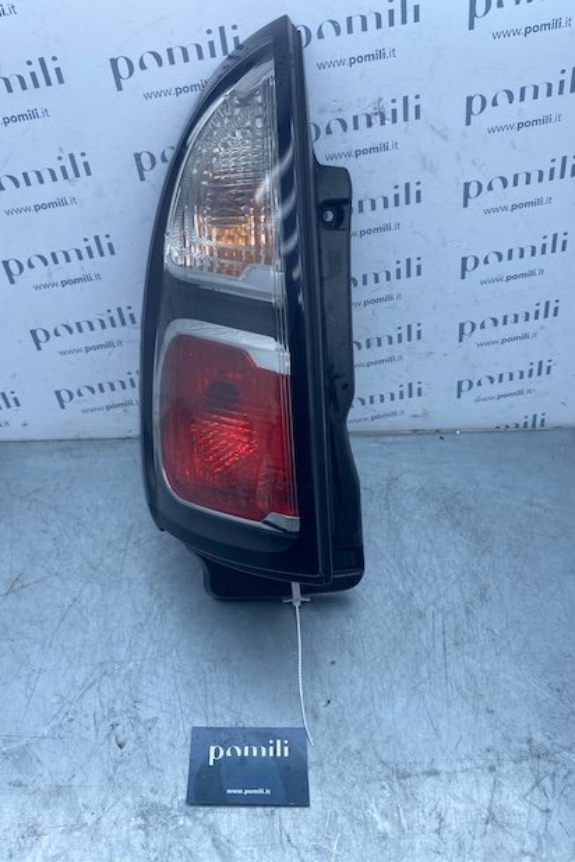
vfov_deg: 65.5
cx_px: 269
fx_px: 671
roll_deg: -2.8
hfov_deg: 46.4
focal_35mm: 28
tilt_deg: -37.0
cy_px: 417
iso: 32
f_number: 1.8
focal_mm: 4.25
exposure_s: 1/957
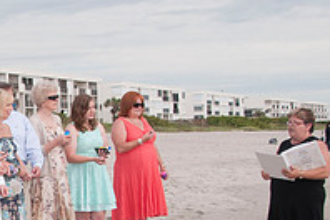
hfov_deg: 17.1
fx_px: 1045
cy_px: 224
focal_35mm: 114
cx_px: -75
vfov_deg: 11.9
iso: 100
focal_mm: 26
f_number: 9
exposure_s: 1/250
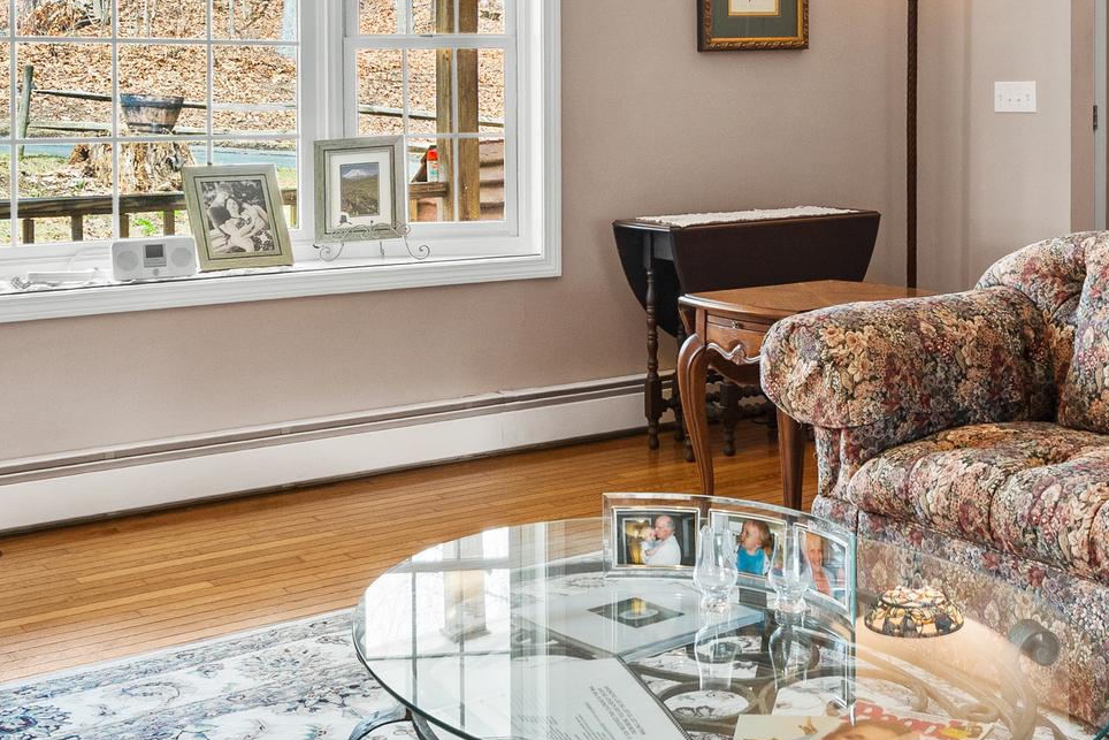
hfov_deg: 38.2
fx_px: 1571
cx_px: 793
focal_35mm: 51
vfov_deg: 25.1
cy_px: -21
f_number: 5.6
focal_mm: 16
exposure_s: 1/5
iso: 400
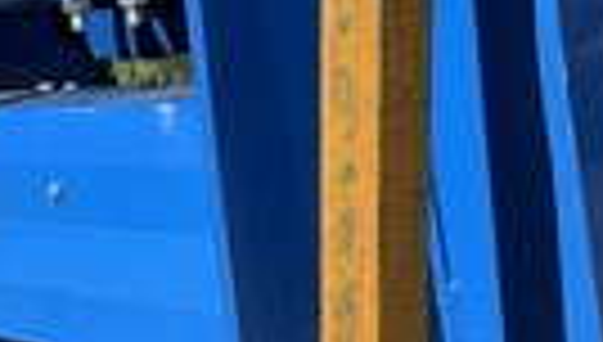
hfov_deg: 22.1
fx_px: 1506
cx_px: 58
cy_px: 378
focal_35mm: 94
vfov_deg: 12.7
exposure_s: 1/1279
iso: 25
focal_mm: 3
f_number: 1.8
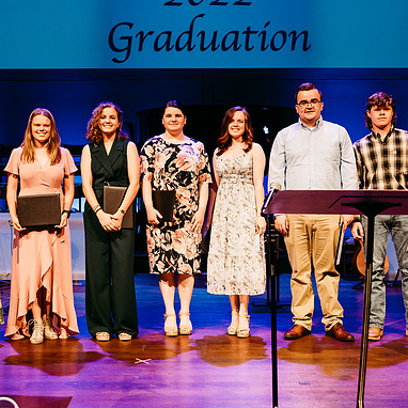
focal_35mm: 49
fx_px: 653
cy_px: 205
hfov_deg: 34.5
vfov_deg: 34.7
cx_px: 159
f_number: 4
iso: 1250
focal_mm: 38
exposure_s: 1/200
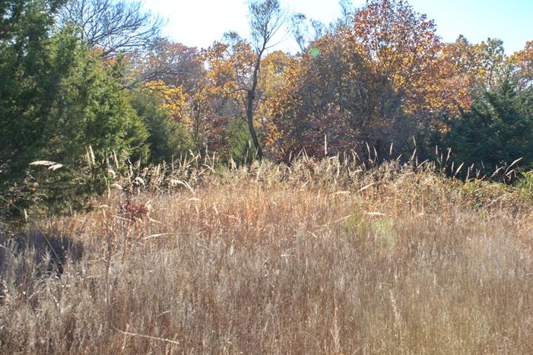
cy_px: 131
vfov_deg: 25.0
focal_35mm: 54
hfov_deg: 36.5
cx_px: 352
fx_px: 799
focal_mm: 25
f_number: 9
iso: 100
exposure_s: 1/125
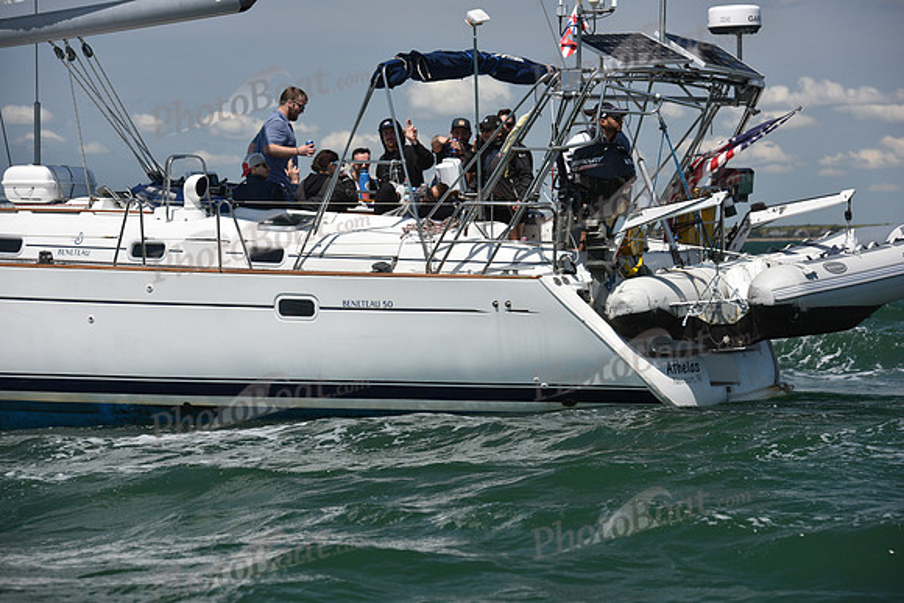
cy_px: 302
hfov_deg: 14.7
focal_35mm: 140
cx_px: 452
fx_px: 3516
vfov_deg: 9.8
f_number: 7.1
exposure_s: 1/800
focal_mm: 140
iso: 320
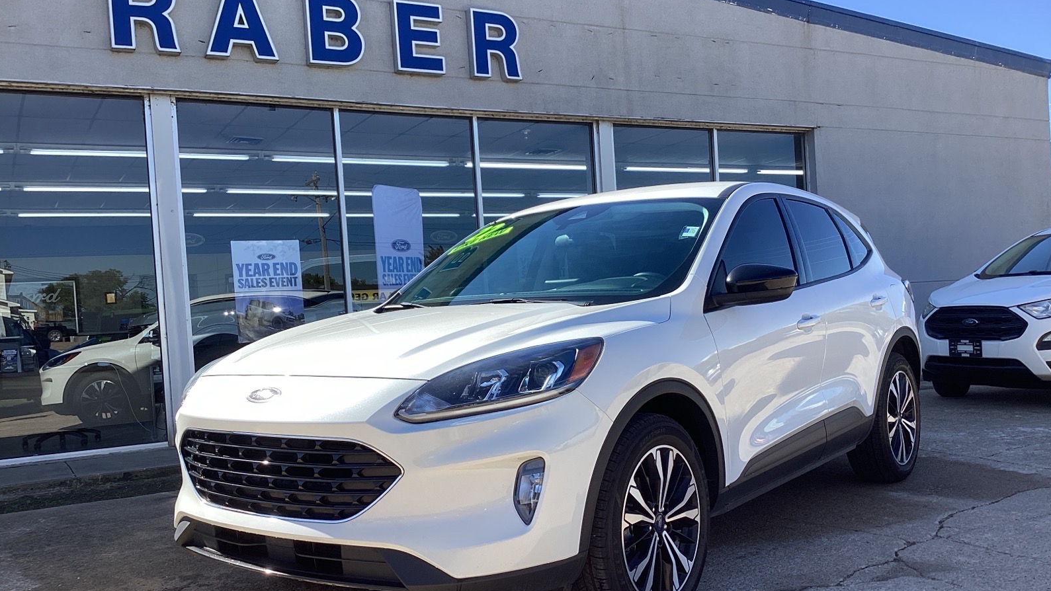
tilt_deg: -0.9
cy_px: 329
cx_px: 525
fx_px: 948
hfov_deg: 58.0
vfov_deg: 34.6
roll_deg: +4.7
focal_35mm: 34
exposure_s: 1/754
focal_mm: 3.3
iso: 25
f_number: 2.4
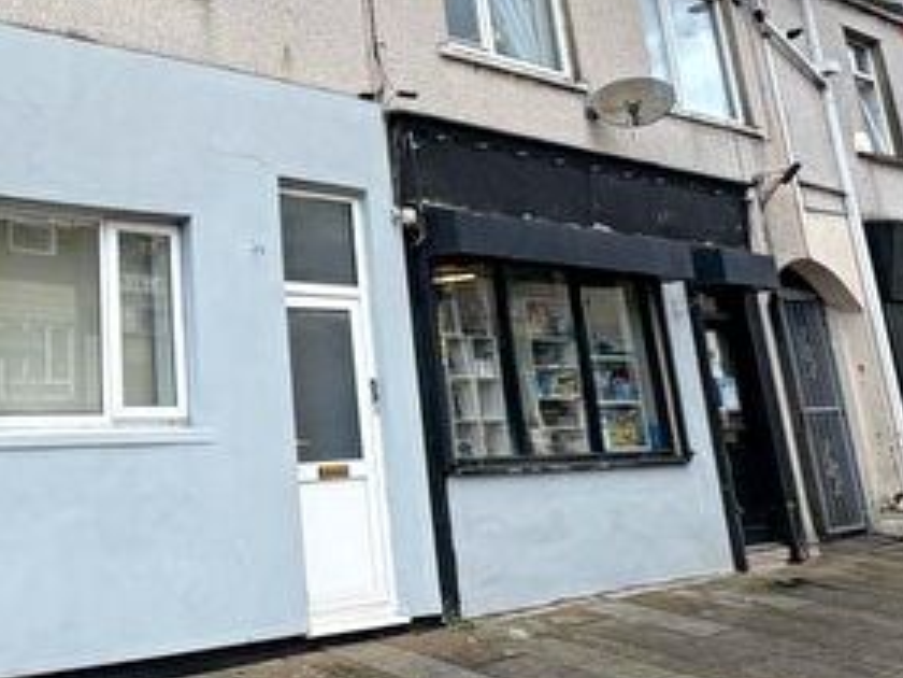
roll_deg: -0.8
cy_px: 173
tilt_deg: +14.0
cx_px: -10
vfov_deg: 39.6
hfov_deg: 44.4
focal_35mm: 35
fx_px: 913
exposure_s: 1/956
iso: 40
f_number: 2.2
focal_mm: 2.22
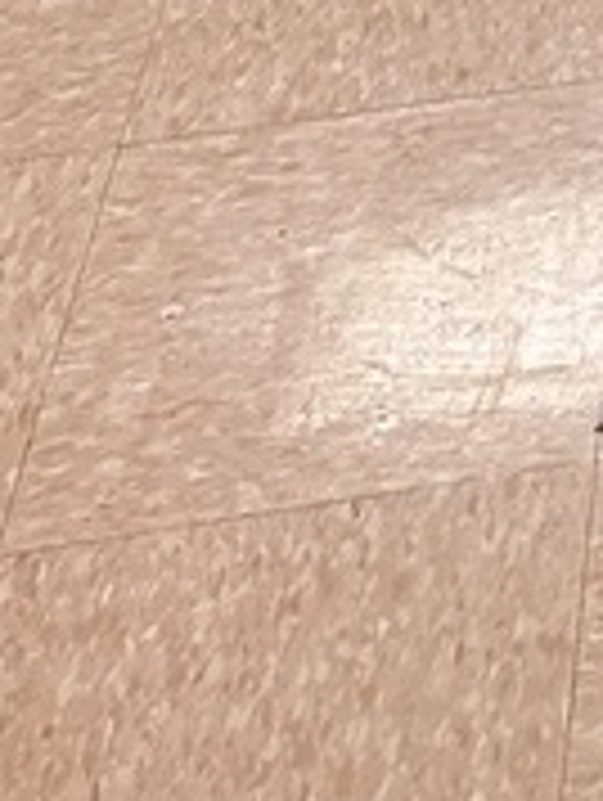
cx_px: 1611
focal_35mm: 138
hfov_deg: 9.2
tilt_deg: -22.5
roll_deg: +0.5
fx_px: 3198
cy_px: -1188
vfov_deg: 11.5
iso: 200
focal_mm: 6.86
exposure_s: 1/120
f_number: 1.78
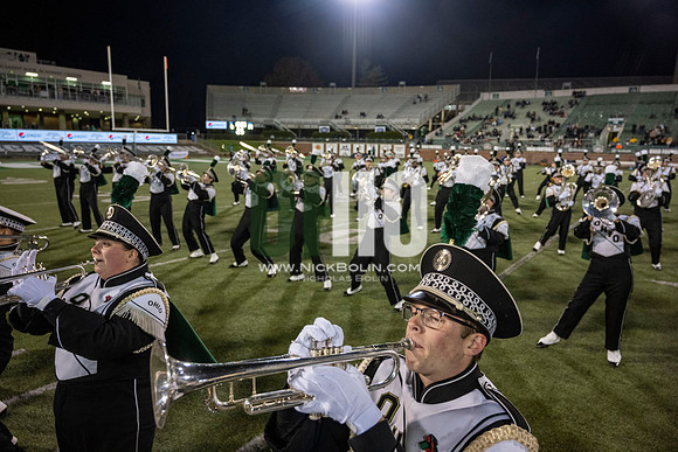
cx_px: 339
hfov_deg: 73.7
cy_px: 226
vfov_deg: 53.2
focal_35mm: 24
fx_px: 452
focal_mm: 24
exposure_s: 1/500
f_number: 4
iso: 2000
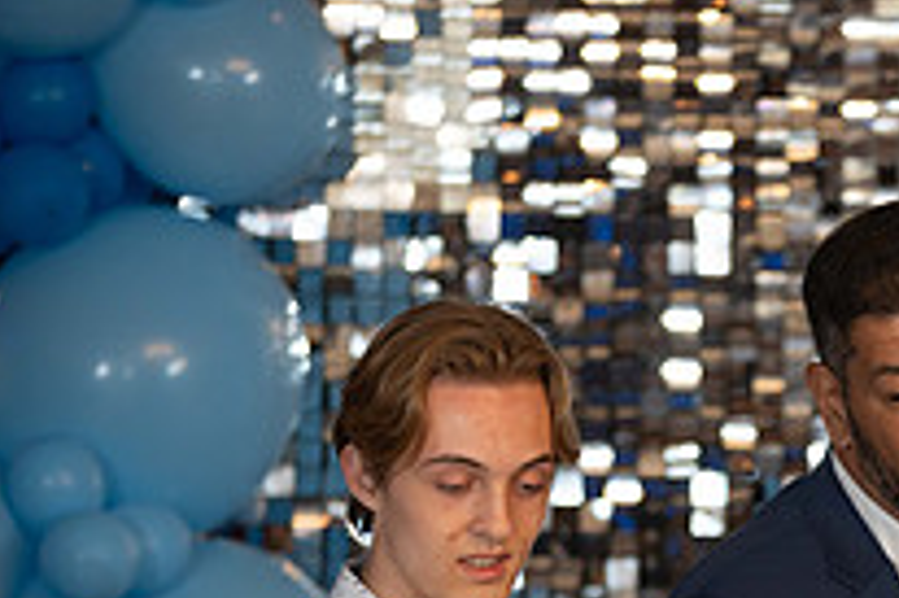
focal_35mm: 366
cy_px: 735
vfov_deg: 3.7
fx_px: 9132
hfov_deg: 5.6
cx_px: 1209
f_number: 2.8
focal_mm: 130
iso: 800
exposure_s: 1/125
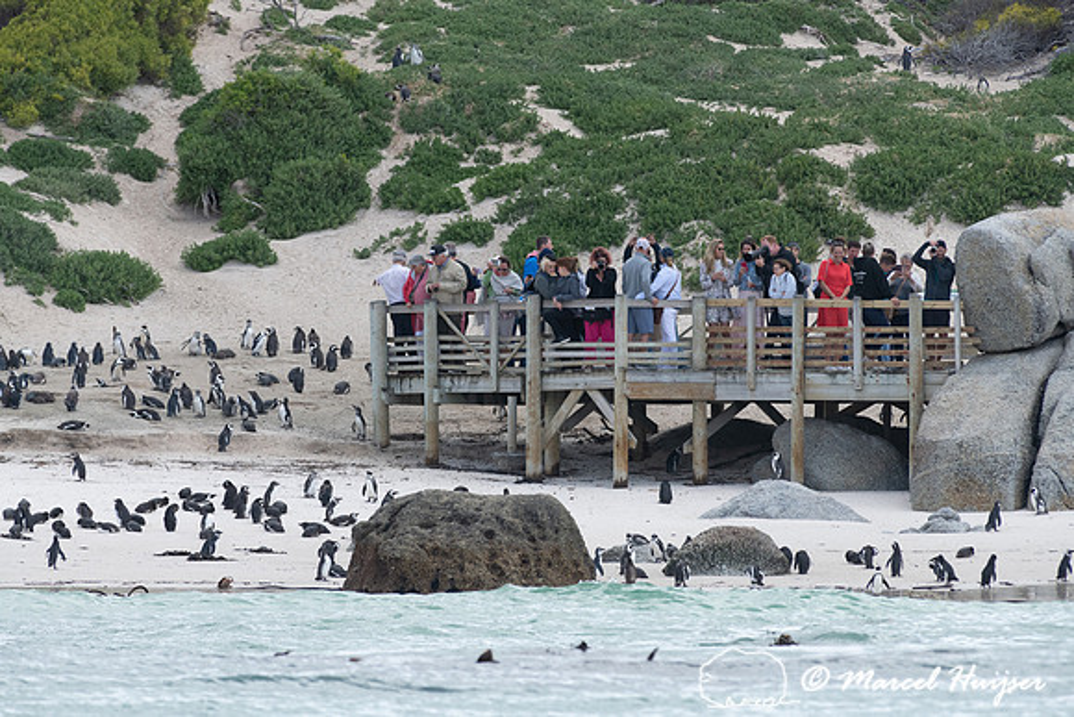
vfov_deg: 2.3
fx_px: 17903
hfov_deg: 3.4
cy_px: 358
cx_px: 537
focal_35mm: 600
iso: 800
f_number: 10
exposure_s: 1/1250
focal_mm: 600
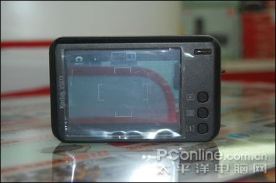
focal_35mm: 68
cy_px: 92
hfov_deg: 29.9
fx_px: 517
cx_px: 138
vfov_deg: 20.1
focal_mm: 45
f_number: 5.3
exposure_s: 1/60
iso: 400
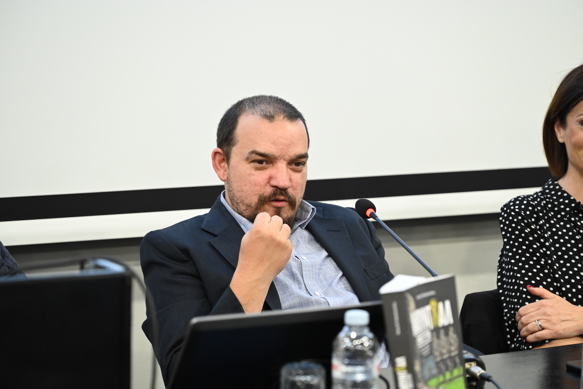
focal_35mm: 120
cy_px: 194
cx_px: 292
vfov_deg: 11.4
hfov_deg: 17.1
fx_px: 1943
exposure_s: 1/60
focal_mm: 120
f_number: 4
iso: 3200
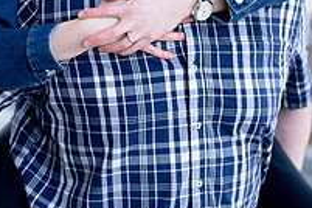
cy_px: -52
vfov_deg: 9.4
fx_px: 1248
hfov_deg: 14.2
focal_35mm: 144
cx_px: 54
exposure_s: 1/6400
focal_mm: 50
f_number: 1.8
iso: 1000
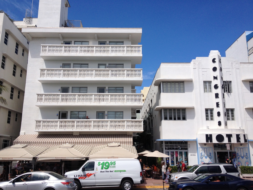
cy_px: 95
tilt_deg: +10.5
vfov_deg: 40.7
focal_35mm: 35
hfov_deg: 52.6
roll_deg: +0.3
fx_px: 256
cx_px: 126
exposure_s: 1/2208
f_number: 2.4
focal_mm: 4.28
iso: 50
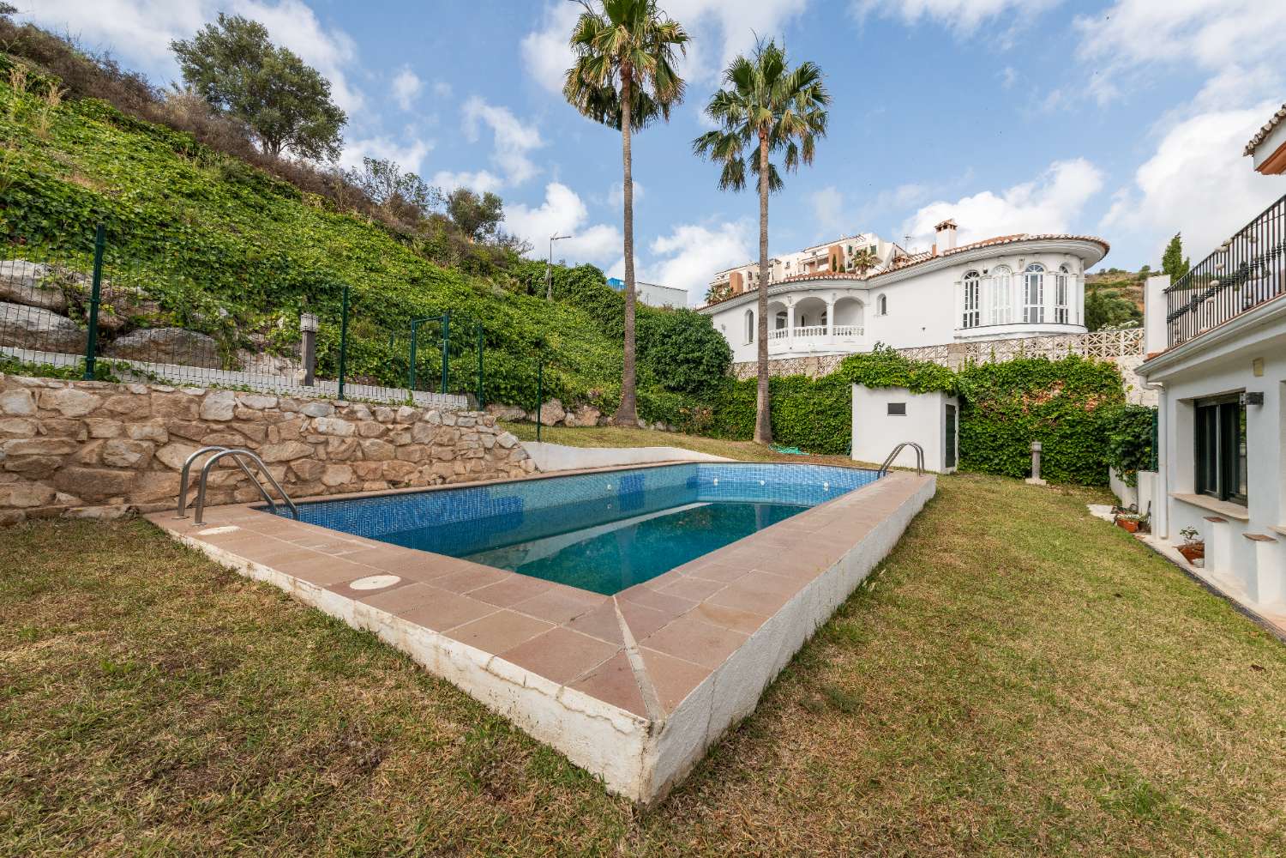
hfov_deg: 104.3
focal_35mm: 14
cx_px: 643
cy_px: 429
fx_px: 500
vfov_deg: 81.2
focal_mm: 14
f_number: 11
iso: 160
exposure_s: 1/200
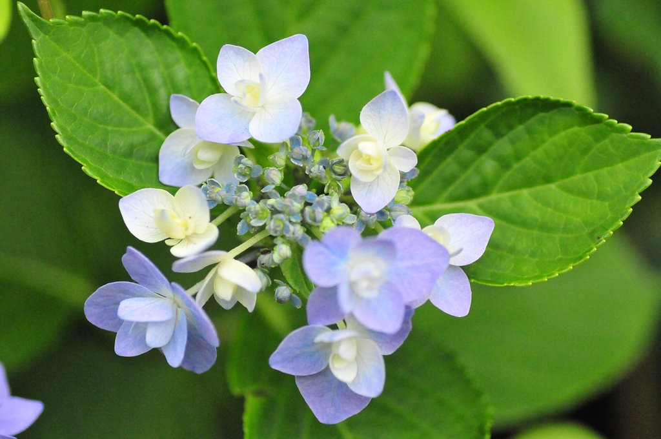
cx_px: 330
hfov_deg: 15.2
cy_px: 220
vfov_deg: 10.1
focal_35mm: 135
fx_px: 2476
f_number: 4.5
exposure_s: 1/8000
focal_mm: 90
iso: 3200
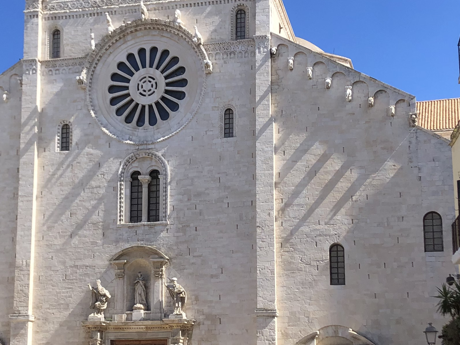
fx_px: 944
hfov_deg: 27.3
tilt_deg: +11.3
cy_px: 222
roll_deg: +0.4
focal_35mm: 71
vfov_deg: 20.7
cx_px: 171
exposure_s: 1/2024
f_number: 1.8
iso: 20
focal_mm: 4
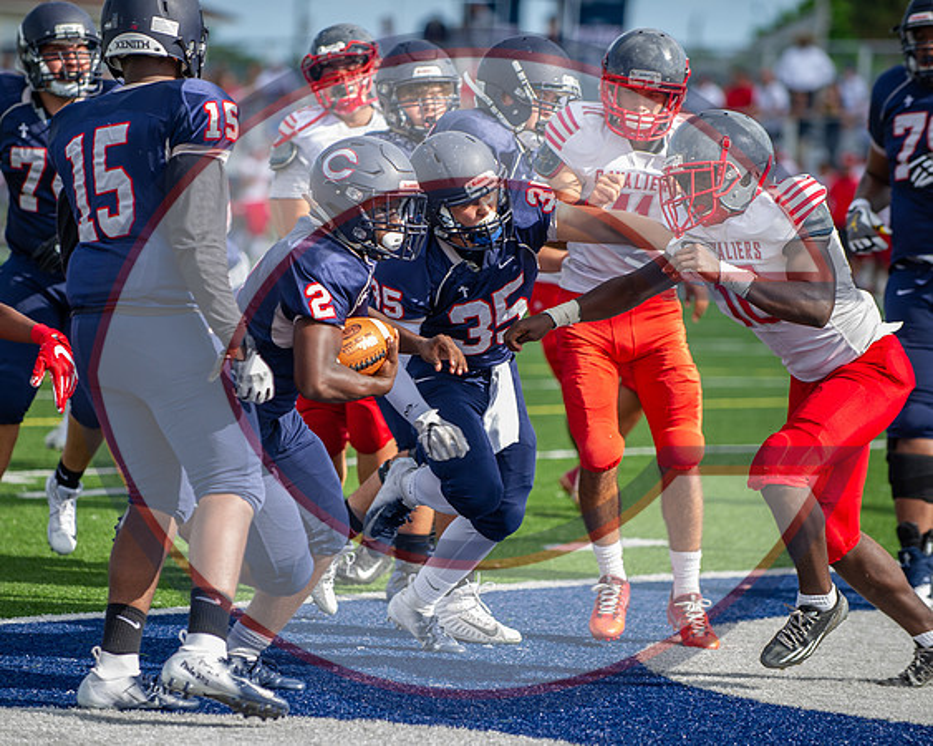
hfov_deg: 10.5
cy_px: 382
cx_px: 424
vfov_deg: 8.4
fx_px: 5094
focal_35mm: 185
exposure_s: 1/1000
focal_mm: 160
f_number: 2.8
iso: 200
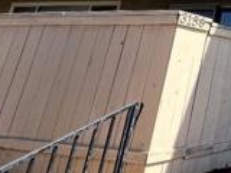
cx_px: 400
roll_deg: -2.3
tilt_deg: +17.8
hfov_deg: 23.1
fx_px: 347
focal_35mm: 52
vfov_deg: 25.6
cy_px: -25
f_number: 1.8
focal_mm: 1.57
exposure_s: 1/318
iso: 32
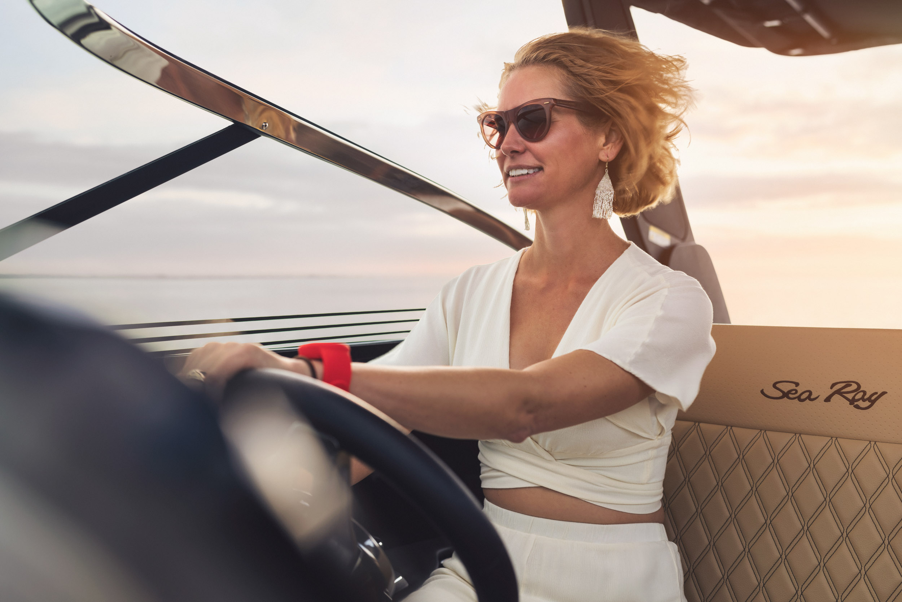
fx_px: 877
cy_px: 301
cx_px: 451
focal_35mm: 35
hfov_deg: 54.4
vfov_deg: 37.9
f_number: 3.2
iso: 50
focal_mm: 35
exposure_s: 1/80
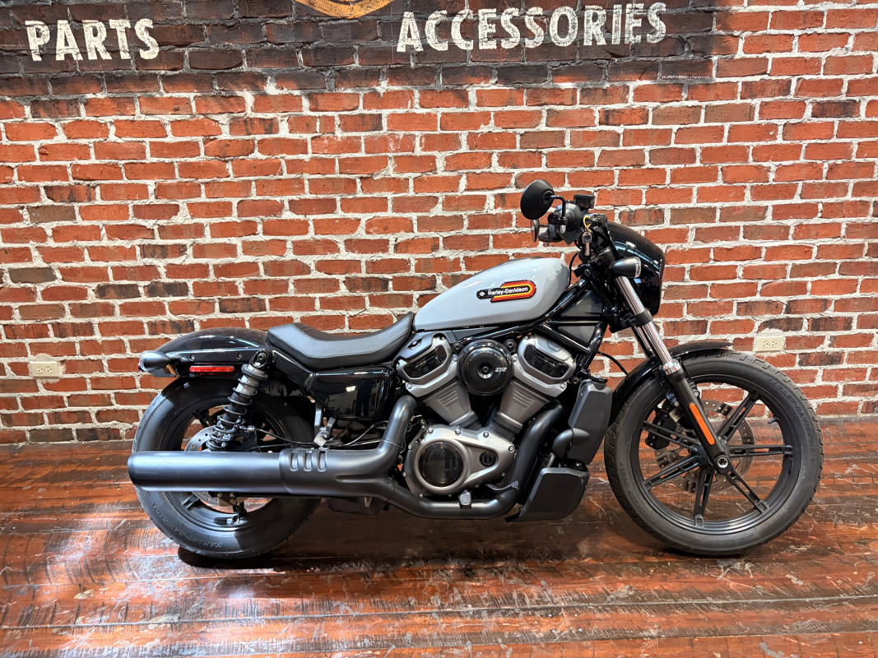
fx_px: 659
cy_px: 329
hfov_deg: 67.3
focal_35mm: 26
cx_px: 439
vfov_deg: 53.1
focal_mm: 5.96
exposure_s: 1/60
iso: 250
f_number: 1.6
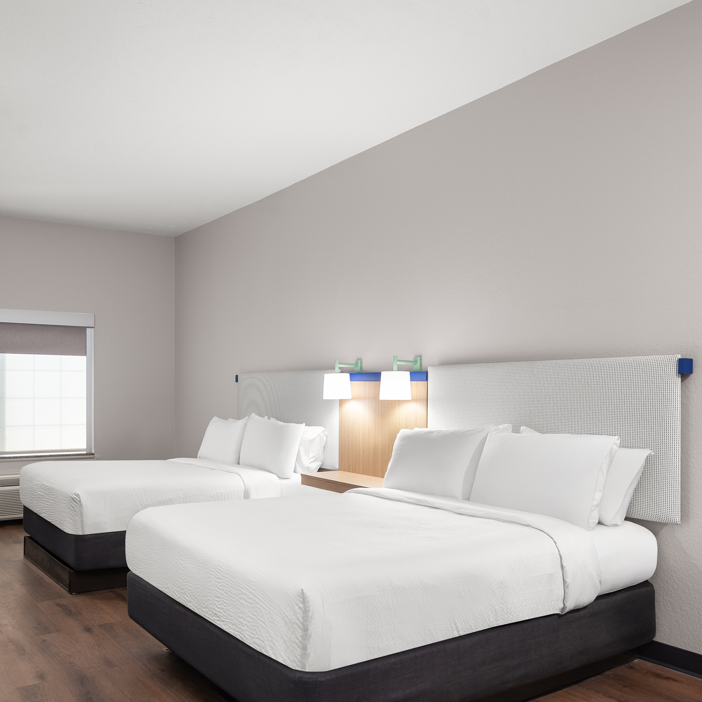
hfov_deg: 52.1
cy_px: 375
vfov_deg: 52.5
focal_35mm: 31
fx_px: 711
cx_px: 271
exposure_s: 1/3
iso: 250
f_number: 9
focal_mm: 19
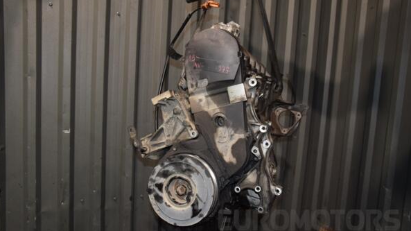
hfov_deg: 56.6
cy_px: 128
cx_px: 205
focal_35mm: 35
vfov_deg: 33.6
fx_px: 381
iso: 800
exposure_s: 1/60
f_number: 5
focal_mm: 22
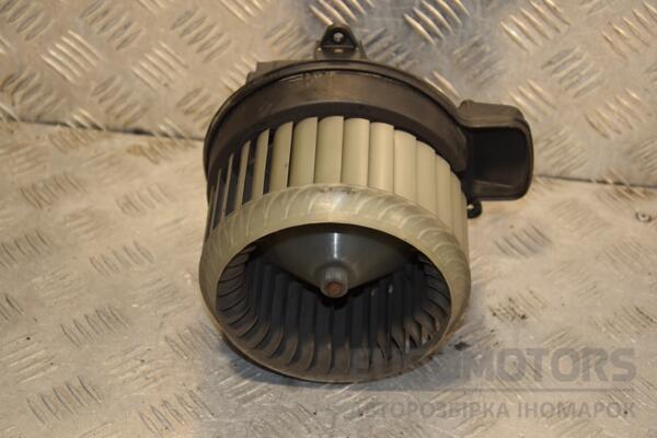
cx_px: 328
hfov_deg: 26.0
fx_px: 1423
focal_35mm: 78
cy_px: 219
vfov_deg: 17.5
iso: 800
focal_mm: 52
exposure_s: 1/200
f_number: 5
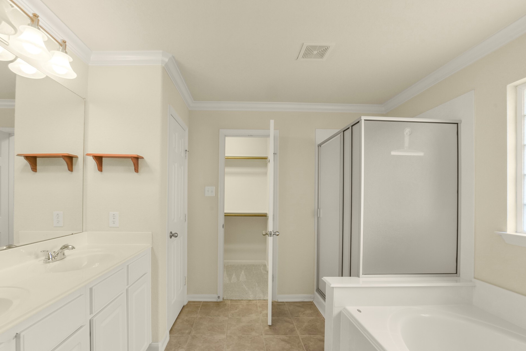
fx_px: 234
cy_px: 200
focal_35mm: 16
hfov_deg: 96.5
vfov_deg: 73.4
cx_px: 240
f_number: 11
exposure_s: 1/20
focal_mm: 14
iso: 500
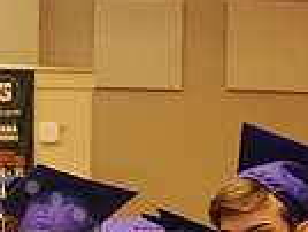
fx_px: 1408
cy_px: 381
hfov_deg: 12.2
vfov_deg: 9.1
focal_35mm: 158
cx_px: -51
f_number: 5.6
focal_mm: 38
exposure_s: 1/60
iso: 1250
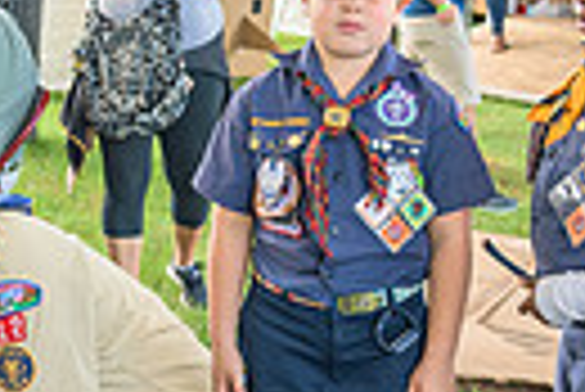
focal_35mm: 107
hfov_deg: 18.9
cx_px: 130
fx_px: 1741
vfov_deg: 12.7
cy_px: 345
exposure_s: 1/100
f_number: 4
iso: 360
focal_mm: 24
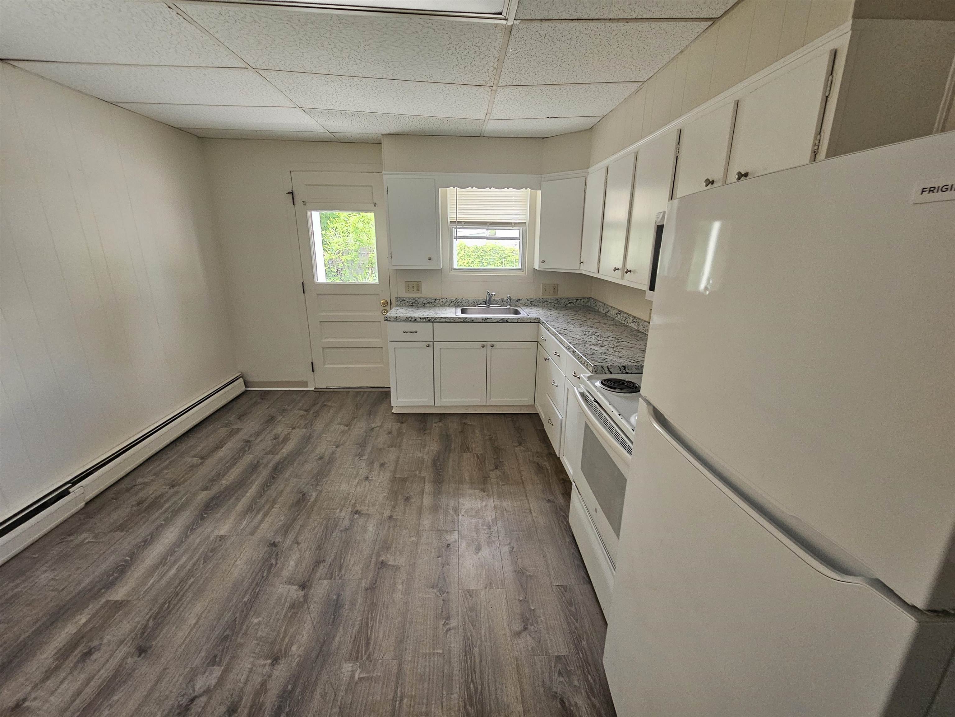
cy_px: 358
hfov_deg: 106.2
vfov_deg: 89.9
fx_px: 359
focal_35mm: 13
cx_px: 478
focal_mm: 2.2
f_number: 2.2
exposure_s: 1/60
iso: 320
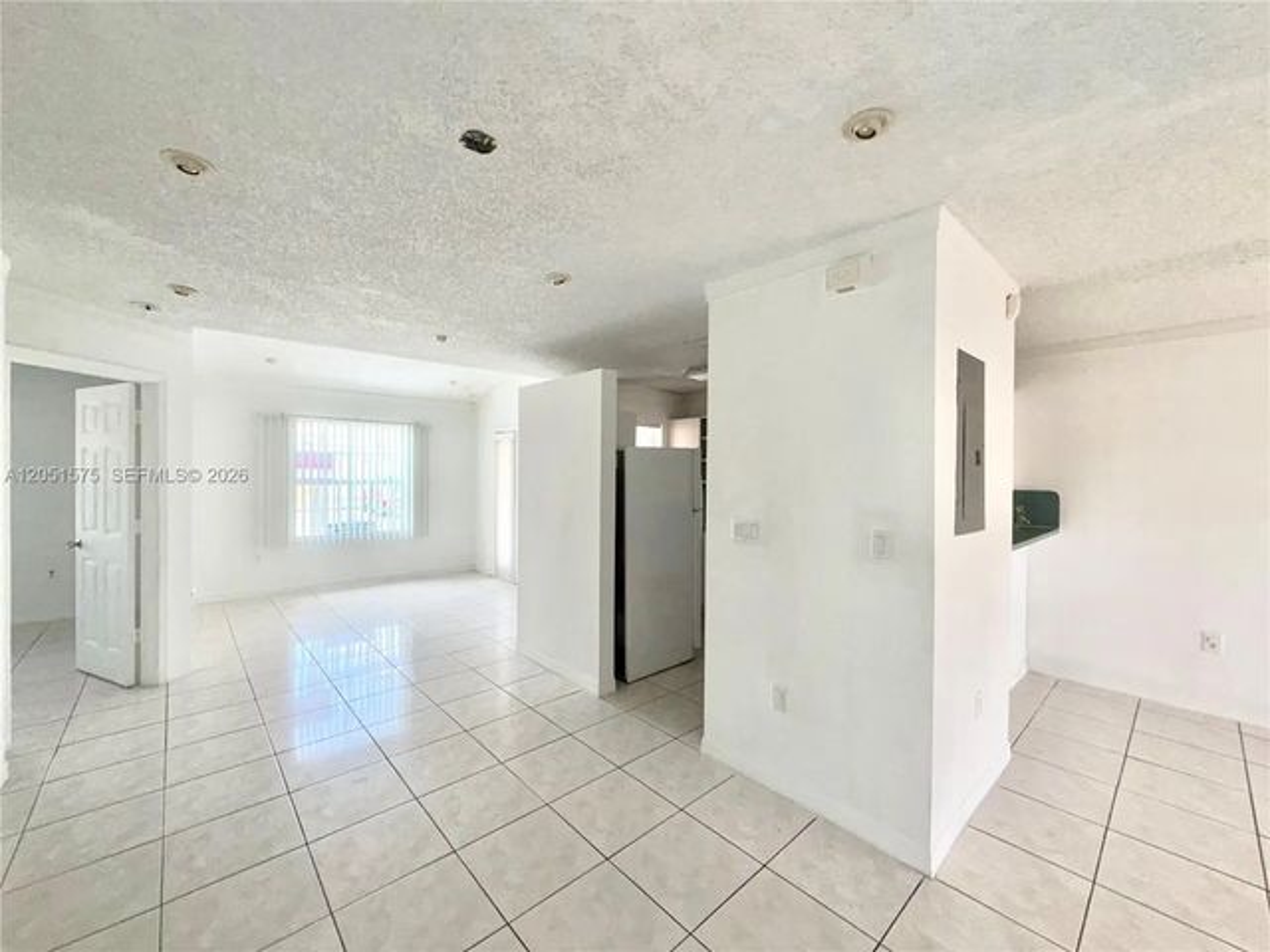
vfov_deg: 85.7
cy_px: 476
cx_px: 635
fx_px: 514
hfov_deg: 102.1
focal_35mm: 14
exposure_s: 1/121
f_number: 2.2
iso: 160
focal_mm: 2.22
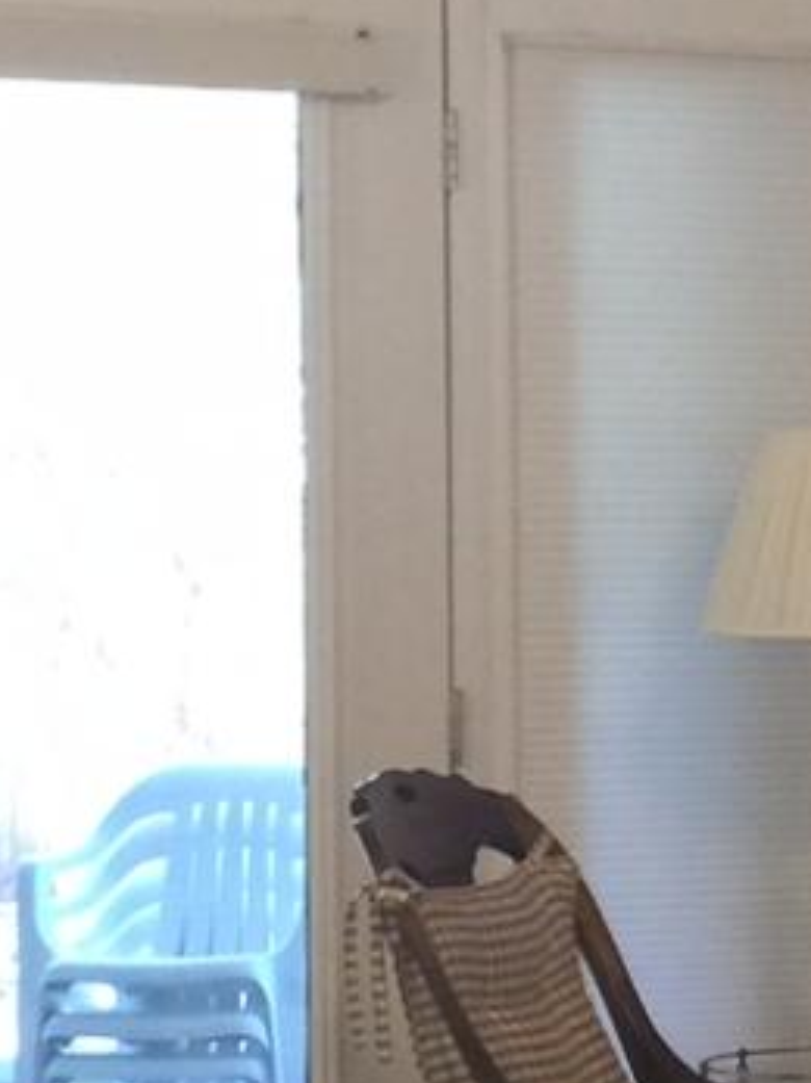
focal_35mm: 167
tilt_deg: -4.7
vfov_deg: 11.8
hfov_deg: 8.4
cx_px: 1675
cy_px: 902
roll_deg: -1.0
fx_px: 5220
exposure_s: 1/15
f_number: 2.2
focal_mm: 4.15
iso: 64
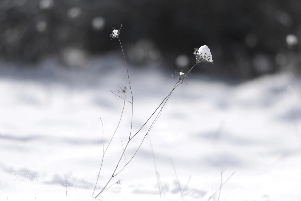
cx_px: 150
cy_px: 100
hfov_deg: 16.1
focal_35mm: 128
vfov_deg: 10.8
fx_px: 1066
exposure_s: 1/4000
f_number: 1.8
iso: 100
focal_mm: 85
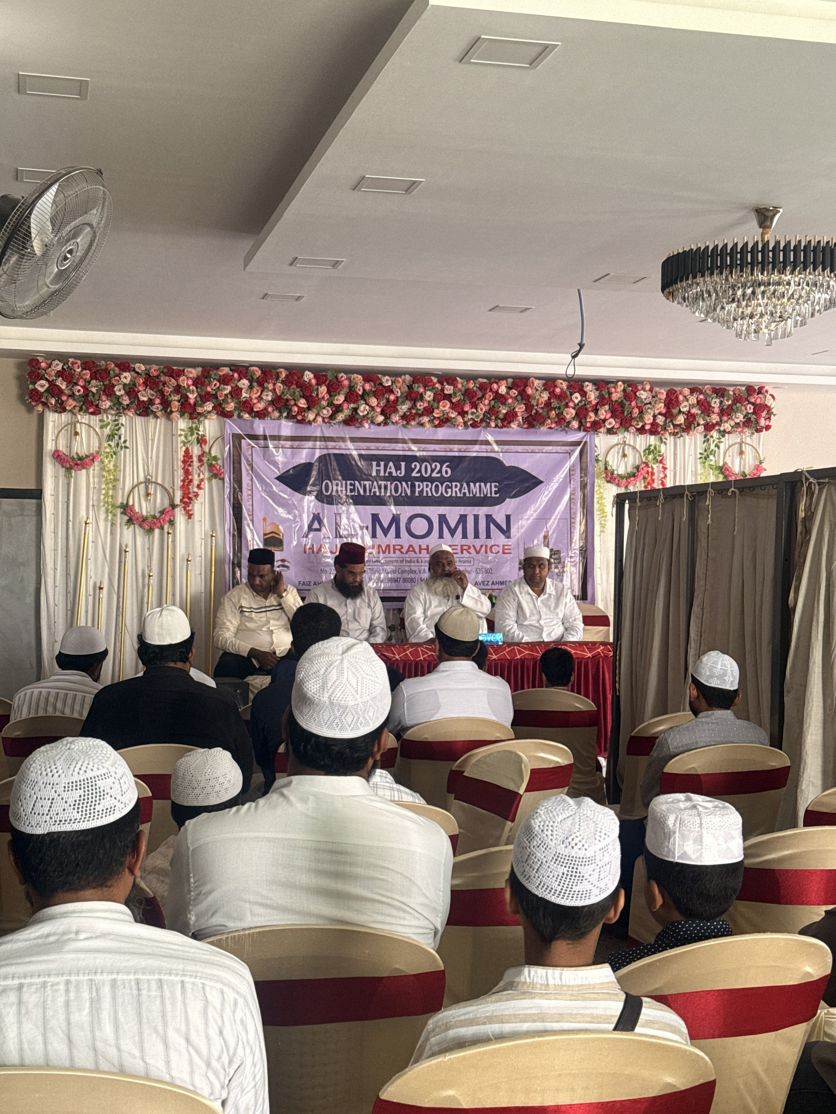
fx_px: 1546
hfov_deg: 30.3
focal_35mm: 48
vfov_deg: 39.7
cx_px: 418
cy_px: 557
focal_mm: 6.76
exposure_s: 1/60
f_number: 1.78
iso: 160
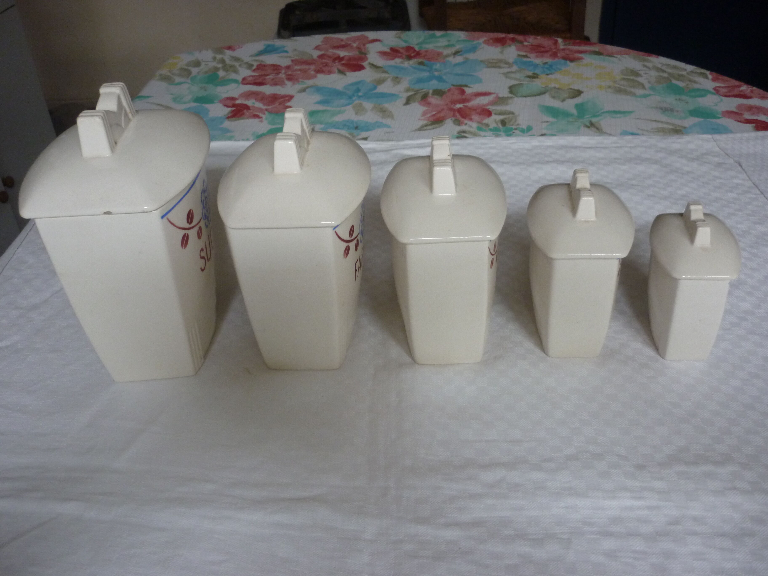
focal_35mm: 33
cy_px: 288
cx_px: 384
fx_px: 732
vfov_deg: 42.9
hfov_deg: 55.4
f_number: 2.8
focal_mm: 5.5
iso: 200
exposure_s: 1/30
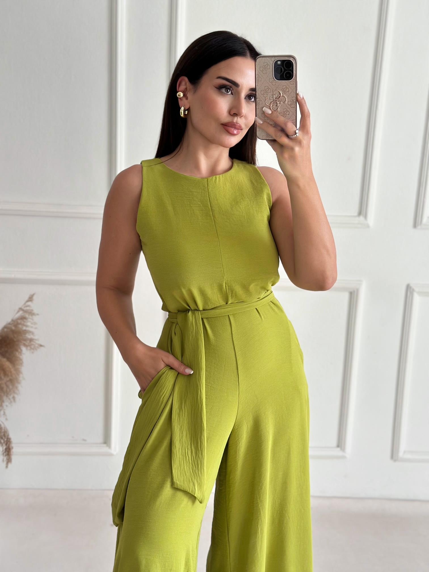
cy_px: 286
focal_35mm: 48
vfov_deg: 39.7
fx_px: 793
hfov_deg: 30.3
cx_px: 214
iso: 125
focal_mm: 6.86
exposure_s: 1/90
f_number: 1.78
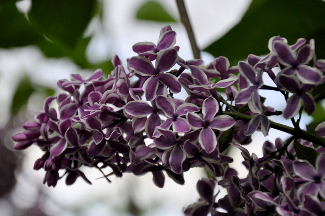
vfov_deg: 8.1
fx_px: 1533
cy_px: 107
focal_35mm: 170
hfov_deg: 12.1
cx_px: 151
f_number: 5.6
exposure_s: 1/125
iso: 280
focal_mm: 98
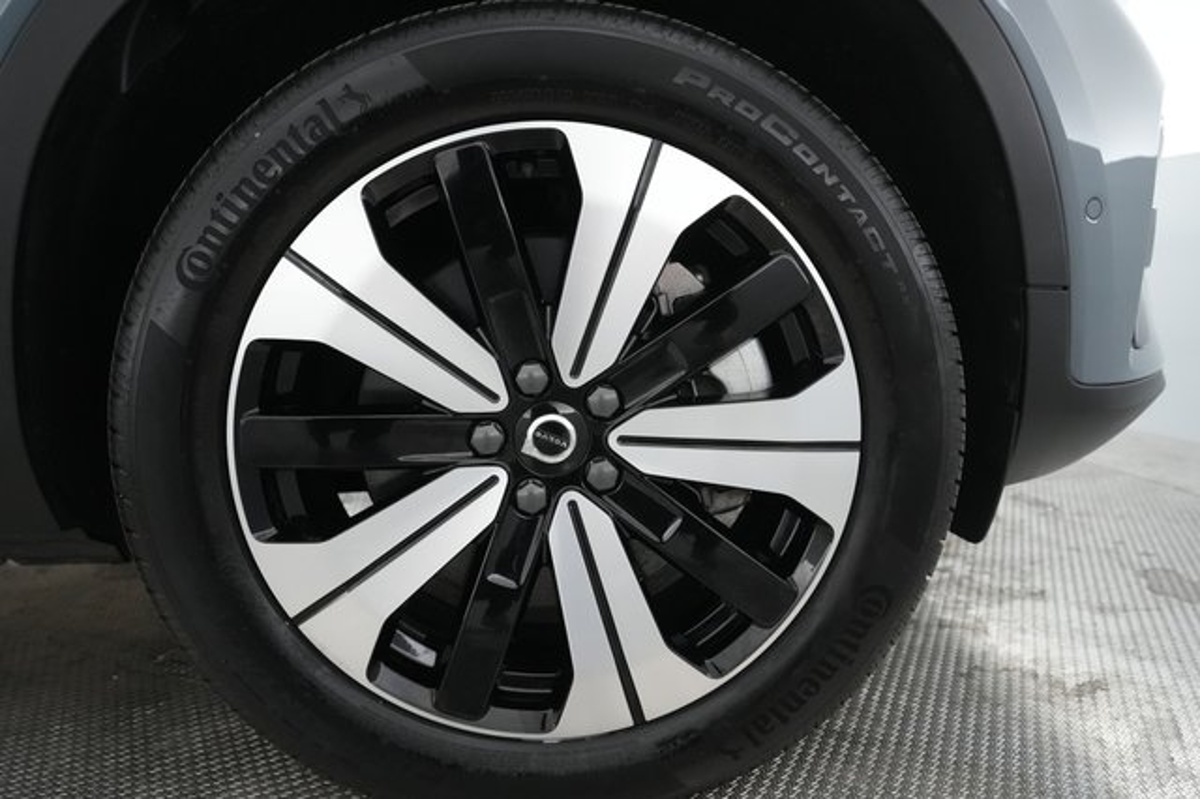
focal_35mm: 25
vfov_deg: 51.2
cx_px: 600
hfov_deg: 71.5
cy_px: 400
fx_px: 833
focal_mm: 25
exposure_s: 1/160
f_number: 4.5
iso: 6400
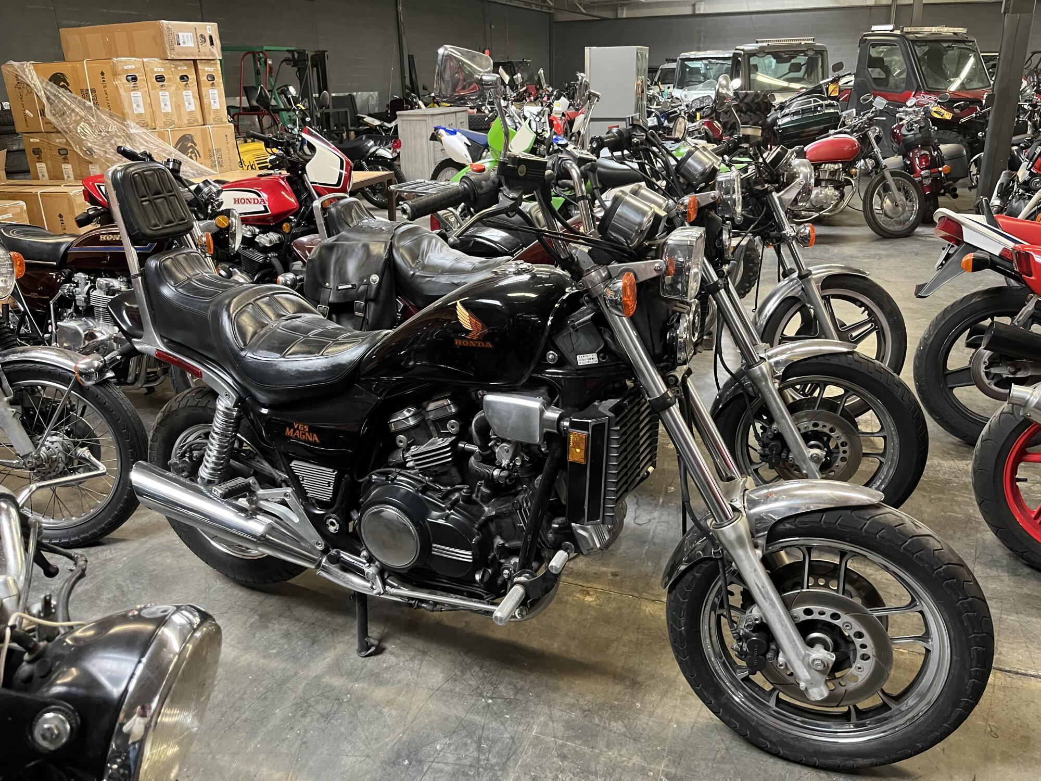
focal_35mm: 26
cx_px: 520
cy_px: 390
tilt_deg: -22.1
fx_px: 782
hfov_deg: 67.3
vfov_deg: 53.1
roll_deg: +1.0
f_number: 1.6
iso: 500
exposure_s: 1/40
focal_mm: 5.1
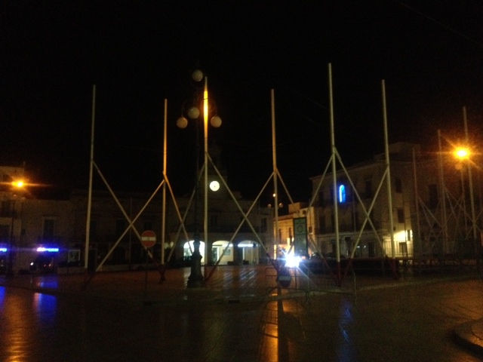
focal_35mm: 35
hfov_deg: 52.6
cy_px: 181
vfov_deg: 40.7
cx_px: 242
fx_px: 488
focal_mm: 4.28
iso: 800
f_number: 2.4
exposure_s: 1/15
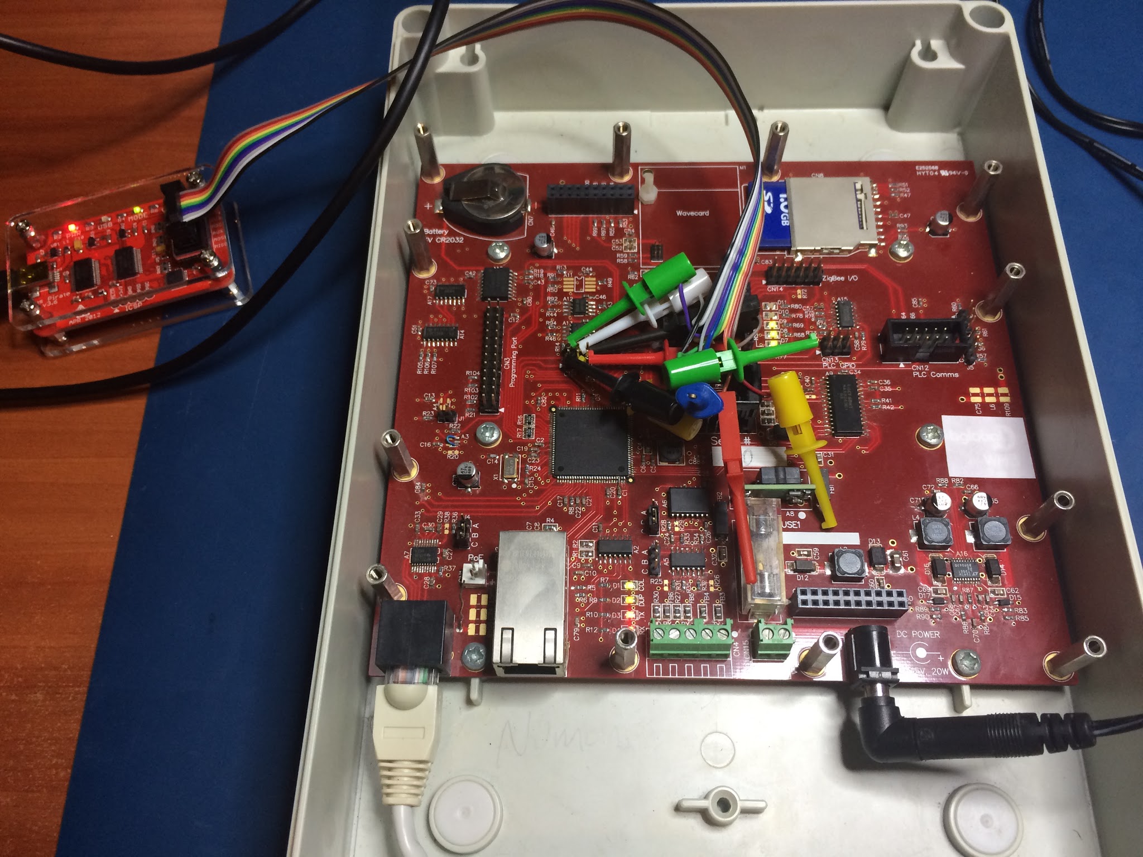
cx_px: 572
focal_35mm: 29
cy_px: 428
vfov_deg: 48.2
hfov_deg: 61.7
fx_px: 958
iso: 40
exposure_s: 1/30
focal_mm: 4.15
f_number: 2.2
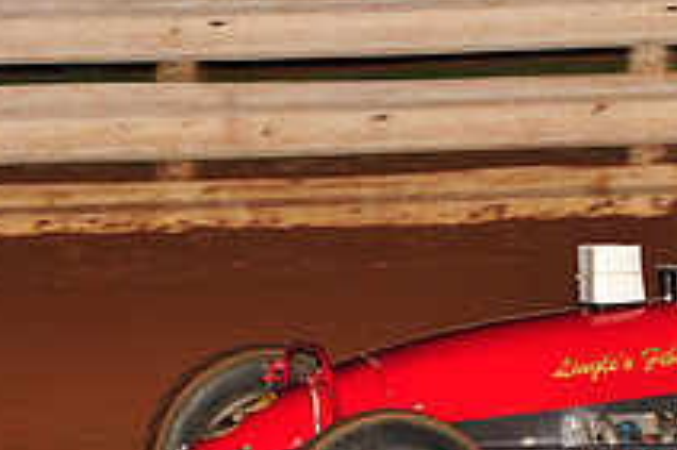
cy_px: 351
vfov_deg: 3.7
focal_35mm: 369
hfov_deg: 5.6
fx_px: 6934
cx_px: 699
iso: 800
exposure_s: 1/250
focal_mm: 135
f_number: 6.3
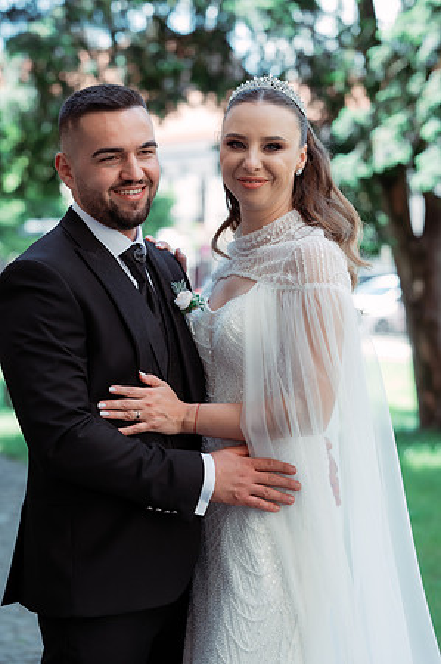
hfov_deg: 16.0
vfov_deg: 23.9
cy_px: 332
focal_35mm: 85
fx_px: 1565
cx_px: 220
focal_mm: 85
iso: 200
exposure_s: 1/250
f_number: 3.5
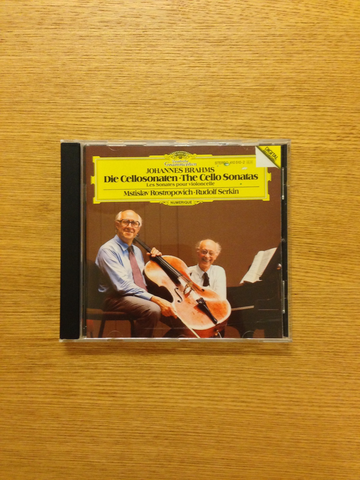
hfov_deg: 42.9
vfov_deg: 55.4
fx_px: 458
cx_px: 180
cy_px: 240
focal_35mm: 33
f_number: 2.4
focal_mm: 4.13
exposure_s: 1/20
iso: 320
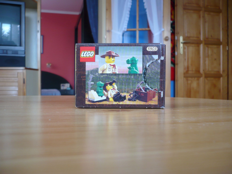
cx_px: 116
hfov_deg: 52.6
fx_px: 235
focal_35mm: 35
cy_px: 87
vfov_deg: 40.7
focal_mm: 5.8
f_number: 2.8
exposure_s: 1/20
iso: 100
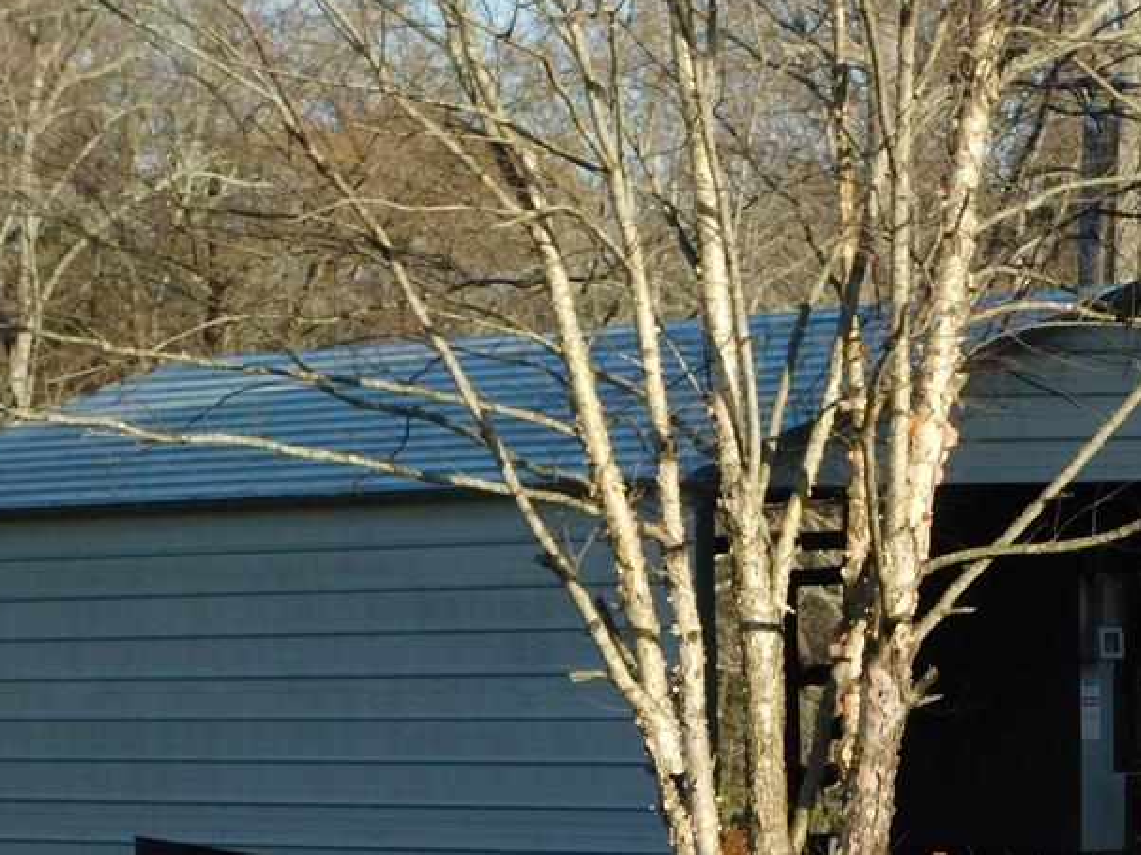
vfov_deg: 6.5
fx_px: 7512
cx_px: 667
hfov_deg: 8.7
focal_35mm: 228
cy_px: 527
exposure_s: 1/400
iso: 125
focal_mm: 23.7
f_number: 5
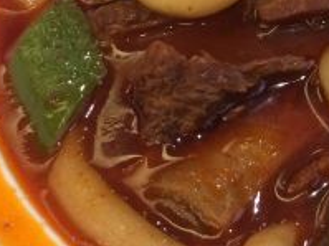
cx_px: 476
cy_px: 47
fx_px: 969
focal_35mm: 102
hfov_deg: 17.5
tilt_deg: -46.6
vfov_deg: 14.4
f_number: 2.2
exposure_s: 1/33
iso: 160
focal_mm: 4.15
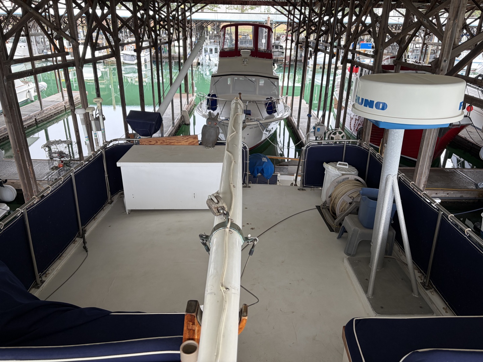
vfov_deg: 53.1
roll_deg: -1.6
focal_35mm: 26
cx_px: 242
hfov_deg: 67.3
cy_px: 181
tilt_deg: -22.7
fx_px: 363
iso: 40
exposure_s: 1/183
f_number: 1.6
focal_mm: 5.96
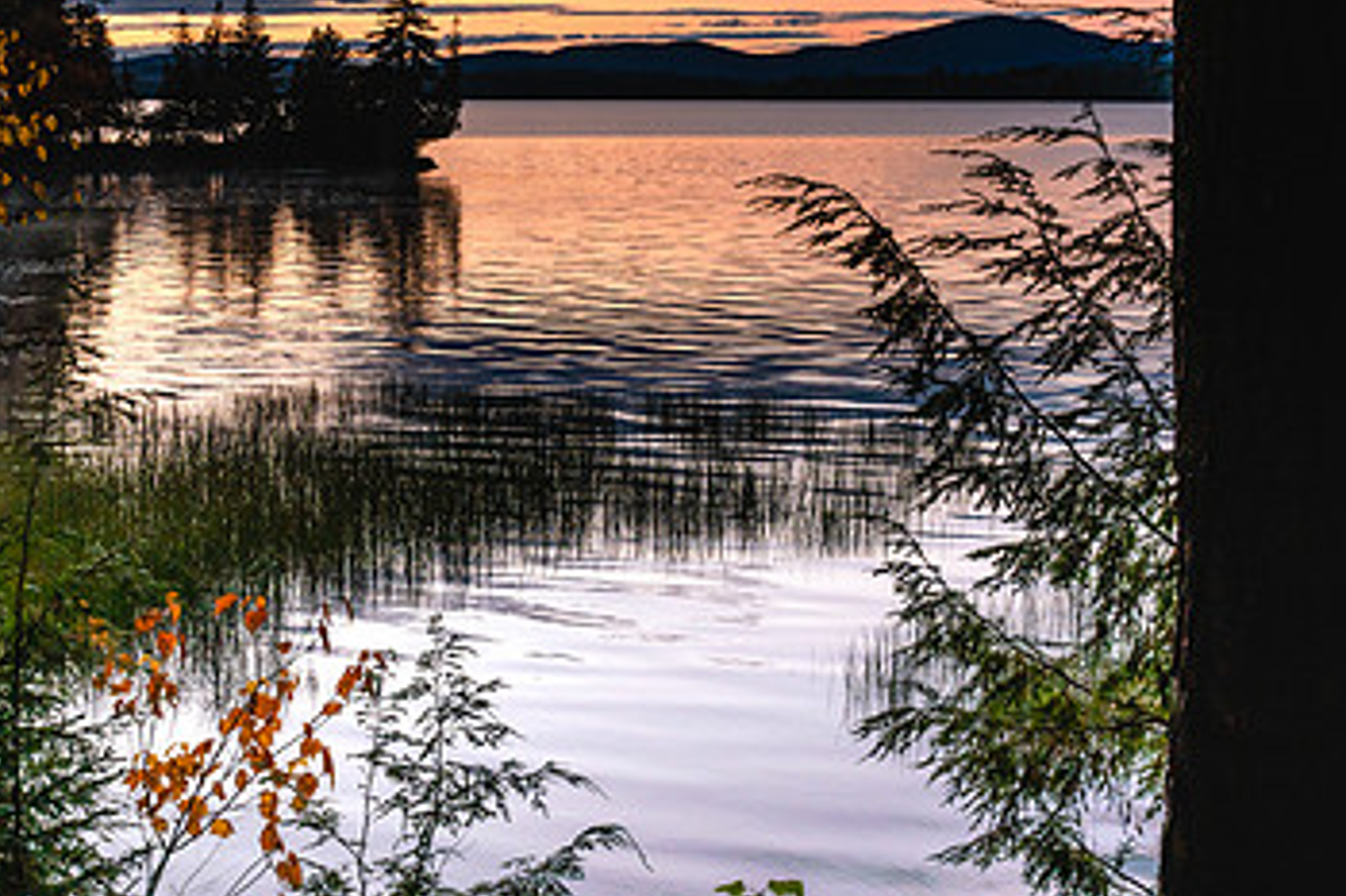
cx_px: 561
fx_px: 2242
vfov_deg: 22.6
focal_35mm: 60
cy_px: 406
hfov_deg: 33.3
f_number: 8
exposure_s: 1/40
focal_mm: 24
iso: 100
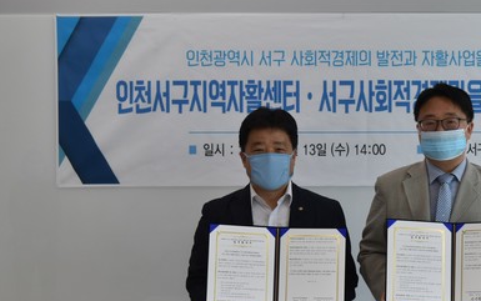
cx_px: 366
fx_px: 1062
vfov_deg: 16.1
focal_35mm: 81
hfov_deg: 25.2
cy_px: 202
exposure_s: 1/160
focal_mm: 34
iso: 400
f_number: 7.1
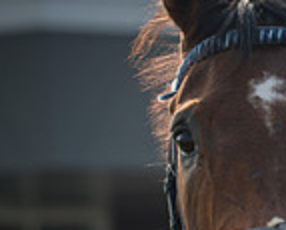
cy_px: 324
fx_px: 5064
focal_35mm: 597
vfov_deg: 2.6
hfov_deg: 3.2
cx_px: 592
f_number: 4
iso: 80
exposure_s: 1/500
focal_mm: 135
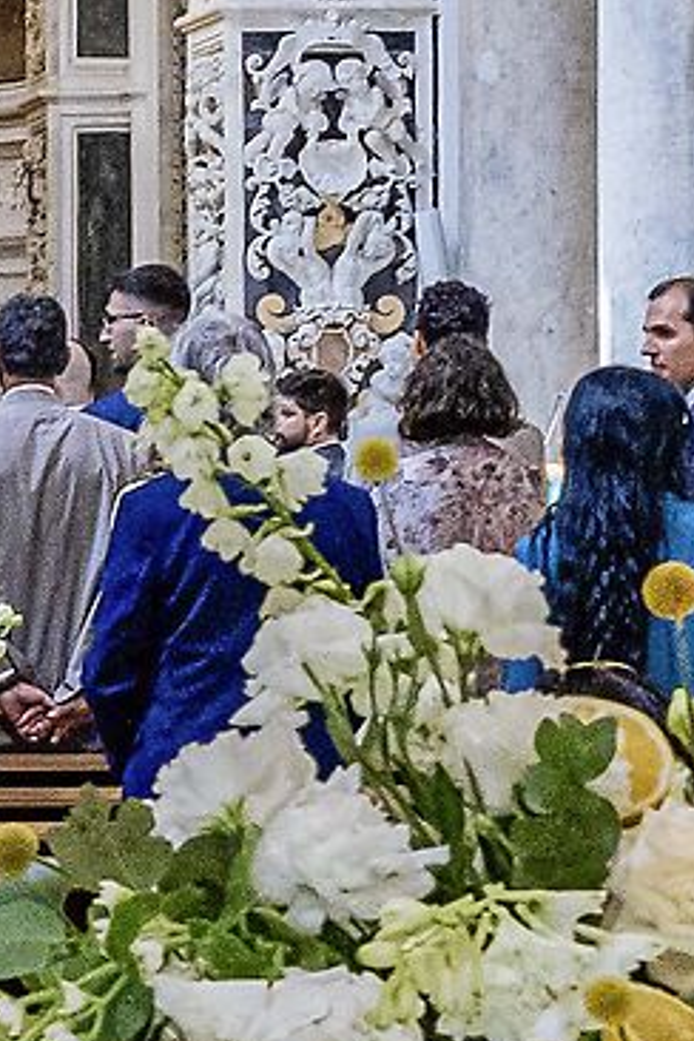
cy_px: 37
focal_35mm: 190
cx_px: -876
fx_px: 5494
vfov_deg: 10.7
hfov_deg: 6.9
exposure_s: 1/60
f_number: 10
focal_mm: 29
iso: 6400
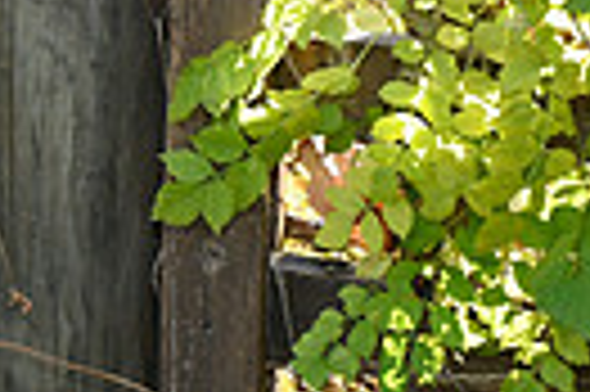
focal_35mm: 204
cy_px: -394
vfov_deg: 6.5
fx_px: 3339
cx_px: -608
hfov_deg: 9.4
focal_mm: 46
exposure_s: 1/160
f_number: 8
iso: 1600
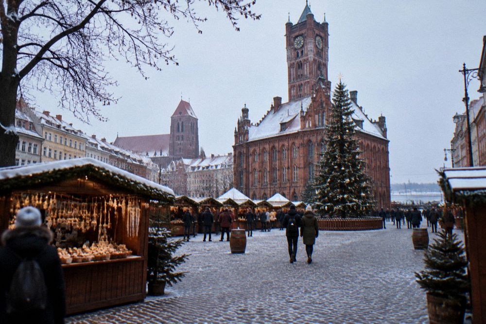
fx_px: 472
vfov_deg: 37.8
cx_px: 243
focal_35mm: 35
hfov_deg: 54.5
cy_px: 162
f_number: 9
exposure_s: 1/400
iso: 500
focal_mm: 35
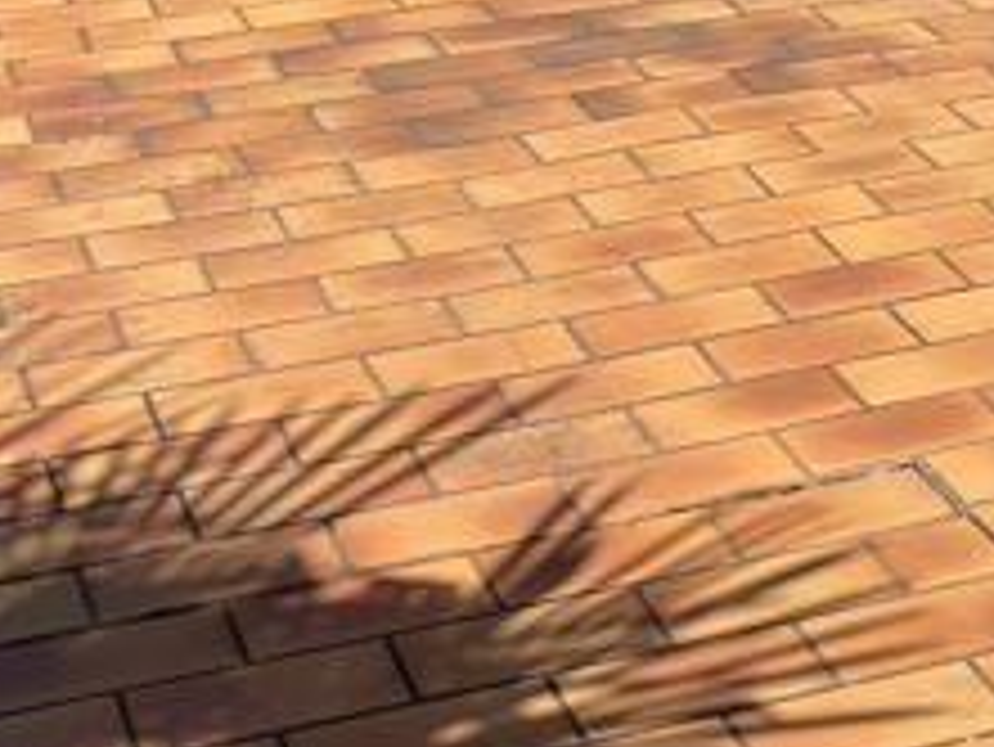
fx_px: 2701
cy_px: -320
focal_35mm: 94
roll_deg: +0.7
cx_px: 859
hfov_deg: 20.5
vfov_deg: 14.8
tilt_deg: -10.8
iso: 50
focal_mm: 5.1
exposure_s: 1/6173
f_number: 1.6
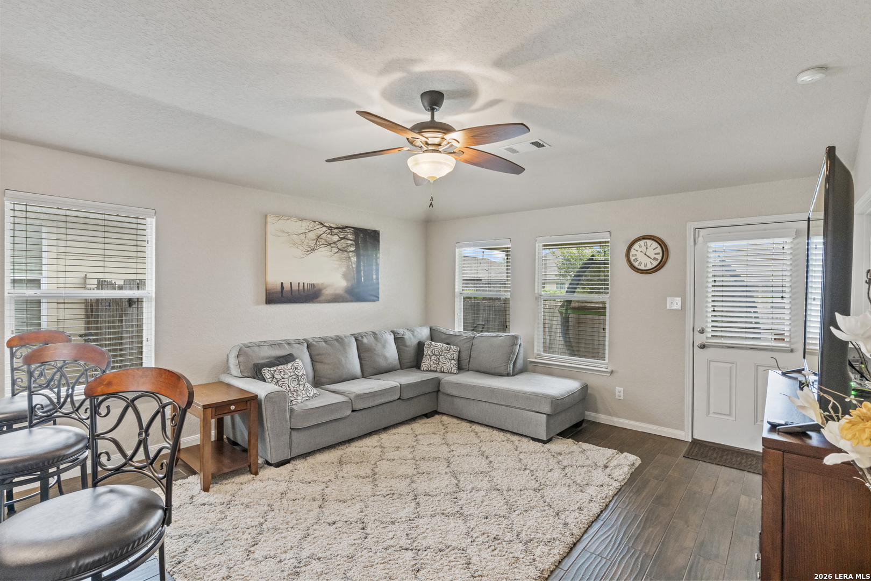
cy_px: 290
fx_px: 411
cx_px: 436
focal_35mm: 17
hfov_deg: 93.3
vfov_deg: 70.4
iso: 3200
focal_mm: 17
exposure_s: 1/30
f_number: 8
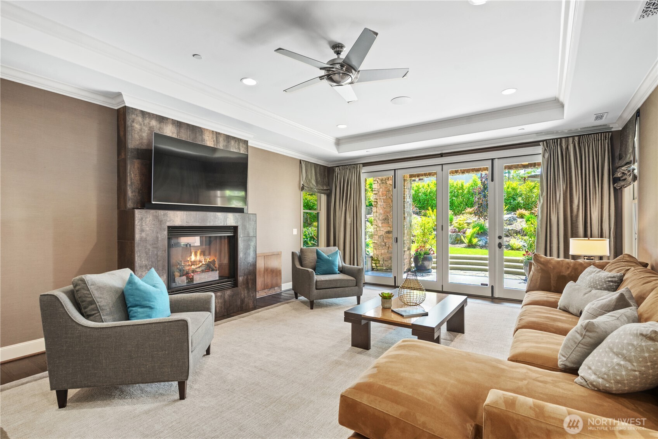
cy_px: 220
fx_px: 329
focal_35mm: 18
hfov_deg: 90.0
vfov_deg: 67.4
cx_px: 329
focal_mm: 18
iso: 400
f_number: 7.1
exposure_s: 1/4
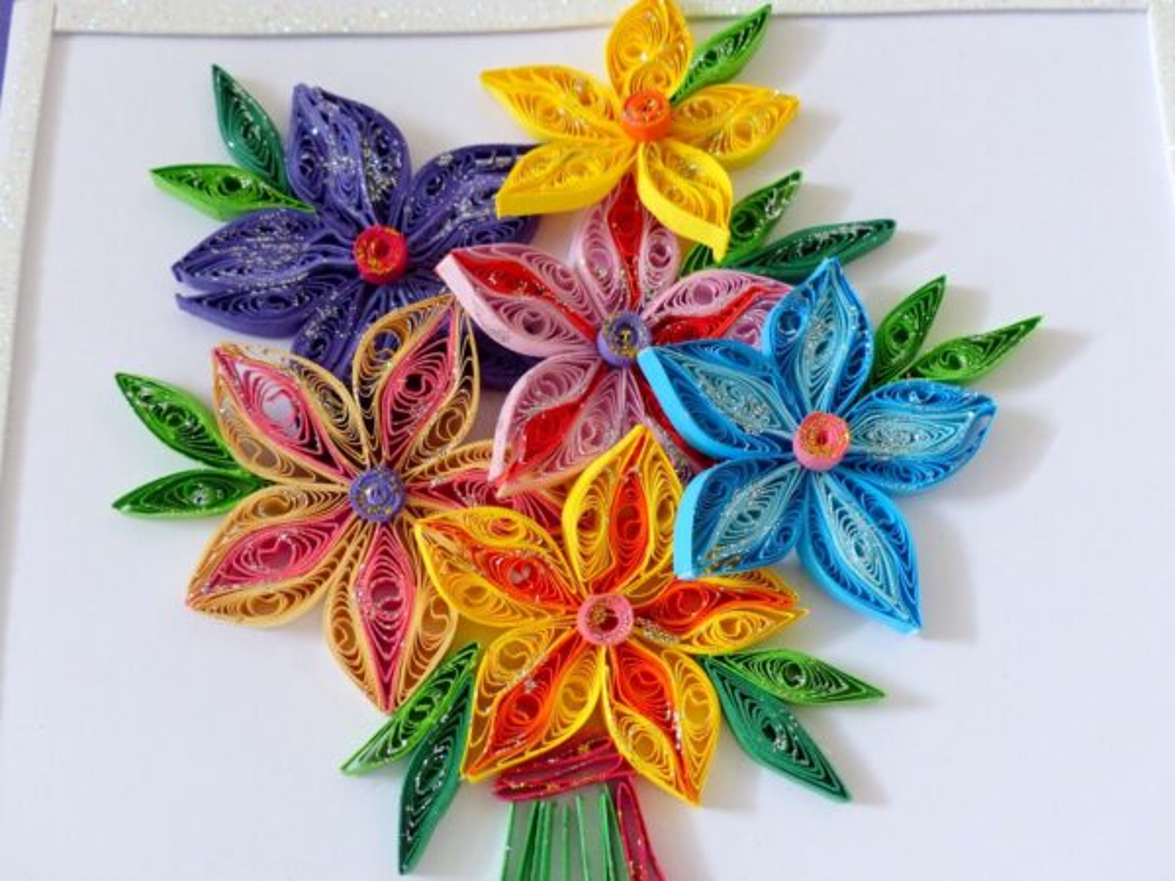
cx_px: 588
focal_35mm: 38
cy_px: 440
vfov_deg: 37.7
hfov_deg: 49.0
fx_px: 1290
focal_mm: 6.8
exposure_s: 1/40
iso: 400
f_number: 2.8
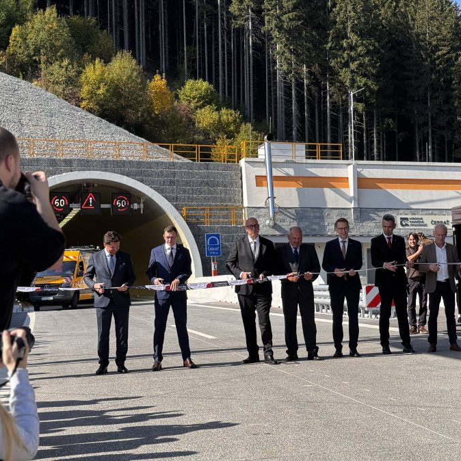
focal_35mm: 63
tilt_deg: +5.0
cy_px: 233
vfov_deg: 27.3
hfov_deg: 27.2
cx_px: 297
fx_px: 949
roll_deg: +1.9
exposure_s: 1/2415
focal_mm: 6.76
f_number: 1.78
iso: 64
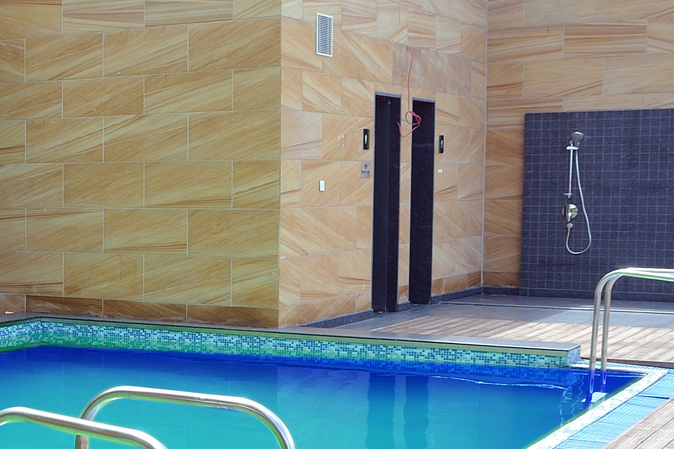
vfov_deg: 19.4
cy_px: 309
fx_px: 1310
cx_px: -79
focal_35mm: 70
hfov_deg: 26.4
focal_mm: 24
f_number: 7.1
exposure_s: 1/125
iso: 200
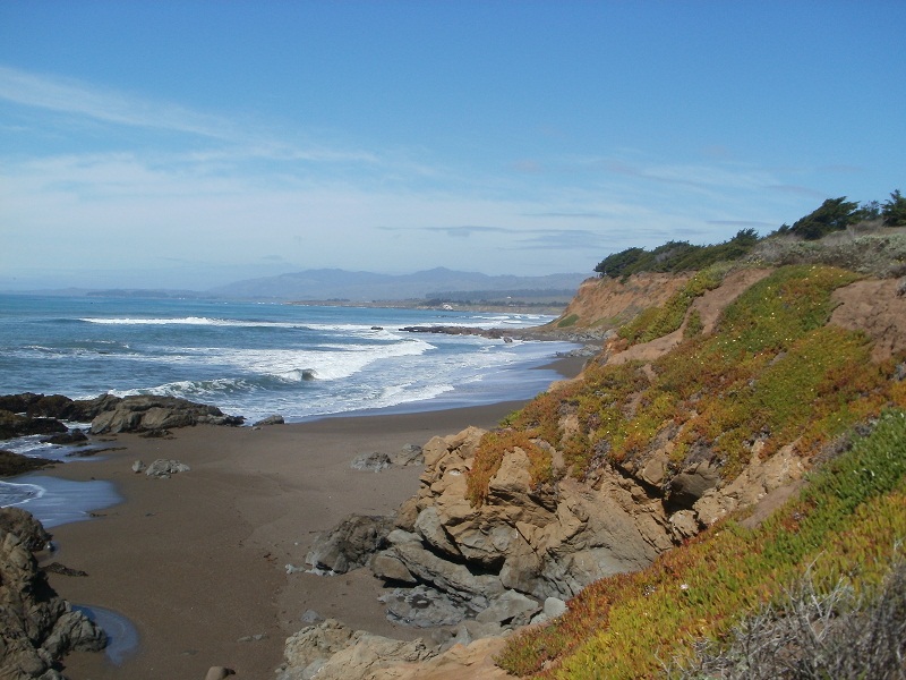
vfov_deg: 39.7
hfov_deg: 51.4
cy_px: 340
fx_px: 942
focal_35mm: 36
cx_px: 453
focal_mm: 6.3
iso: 100
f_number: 5.6
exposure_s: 1/800
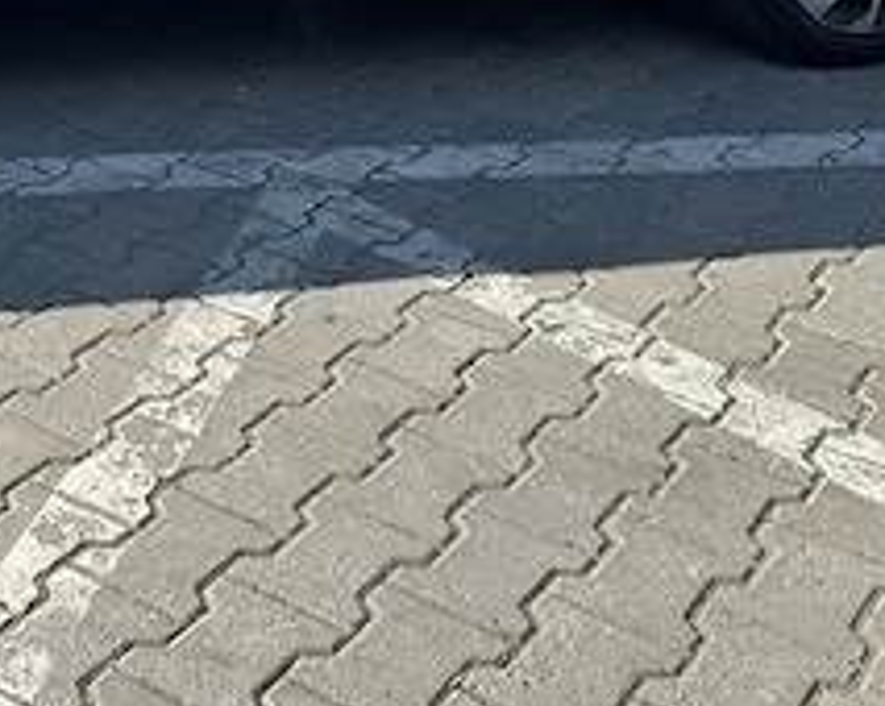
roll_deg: +0.1
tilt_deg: -10.4
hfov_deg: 27.5
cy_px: -170
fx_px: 1727
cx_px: 50
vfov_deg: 21.3
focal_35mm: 66
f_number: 1.78
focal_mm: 6.86
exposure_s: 1/1916
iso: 80
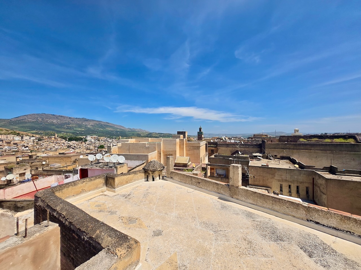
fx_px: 136
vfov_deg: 89.9
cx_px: 180
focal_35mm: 13
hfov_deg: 106.2
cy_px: 135
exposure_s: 1/2204
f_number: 2.2
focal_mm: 1.7
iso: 25
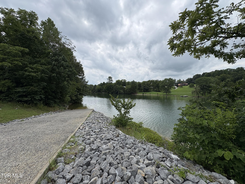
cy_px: 92
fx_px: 99
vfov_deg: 85.7
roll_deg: -0.6
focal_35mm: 14
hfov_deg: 102.1
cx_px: 122
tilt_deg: -0.1
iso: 50
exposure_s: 1/3106
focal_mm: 2.22
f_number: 2.2
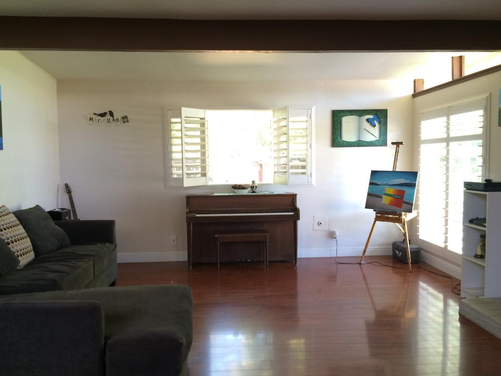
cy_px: 191
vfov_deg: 46.8
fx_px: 434
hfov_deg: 60.0
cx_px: 249
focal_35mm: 30
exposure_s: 1/30
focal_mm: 4.15
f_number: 2.2
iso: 100
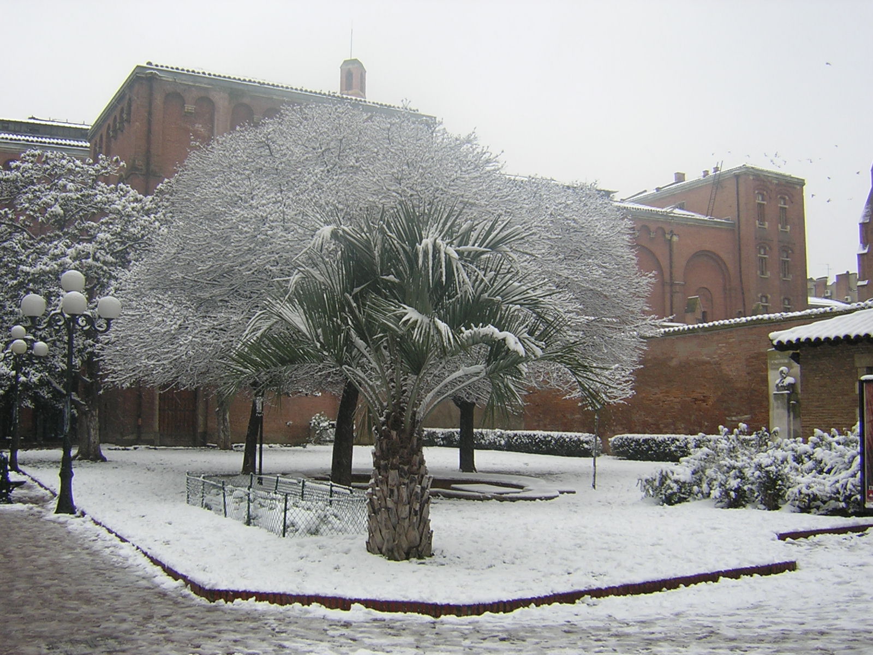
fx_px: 908
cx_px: 436
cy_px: 328
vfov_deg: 39.7
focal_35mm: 36
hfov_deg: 51.4
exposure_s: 1/159
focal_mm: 4.7
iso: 100
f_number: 5.2
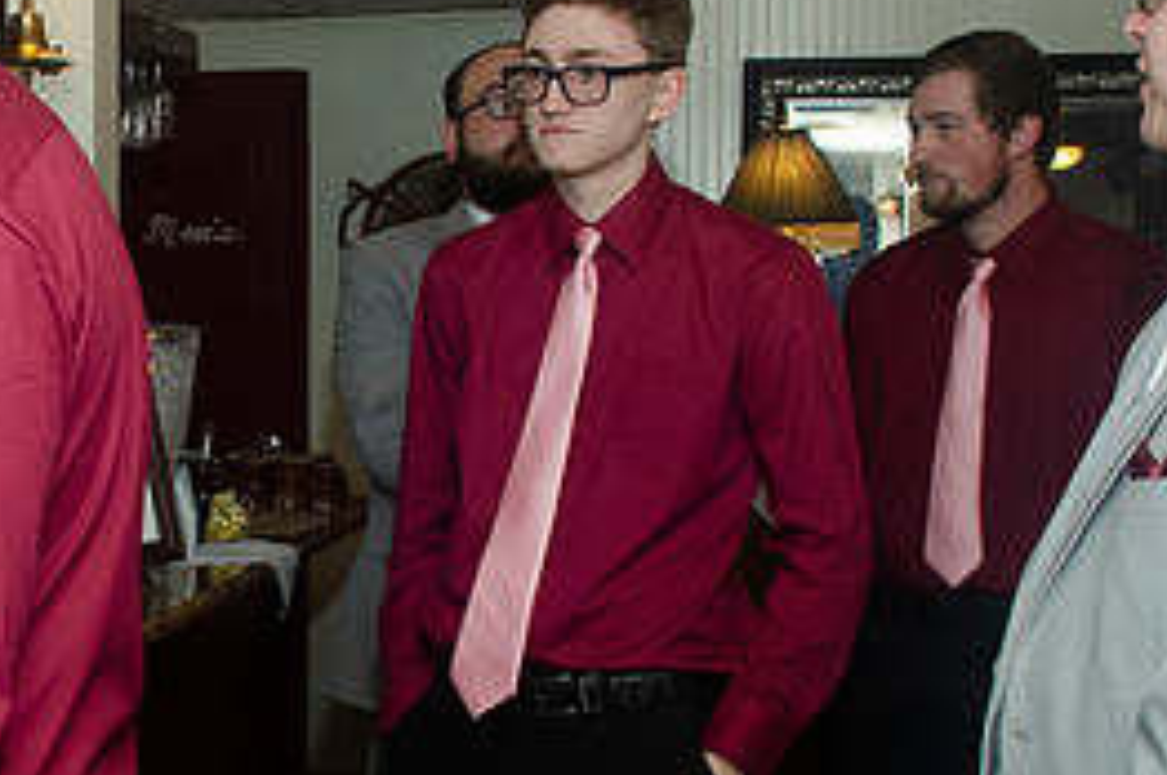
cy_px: 463
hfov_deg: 26.9
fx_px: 2363
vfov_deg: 18.6
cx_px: 151
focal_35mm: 73
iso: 400
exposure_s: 1/80
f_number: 5.6
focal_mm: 22
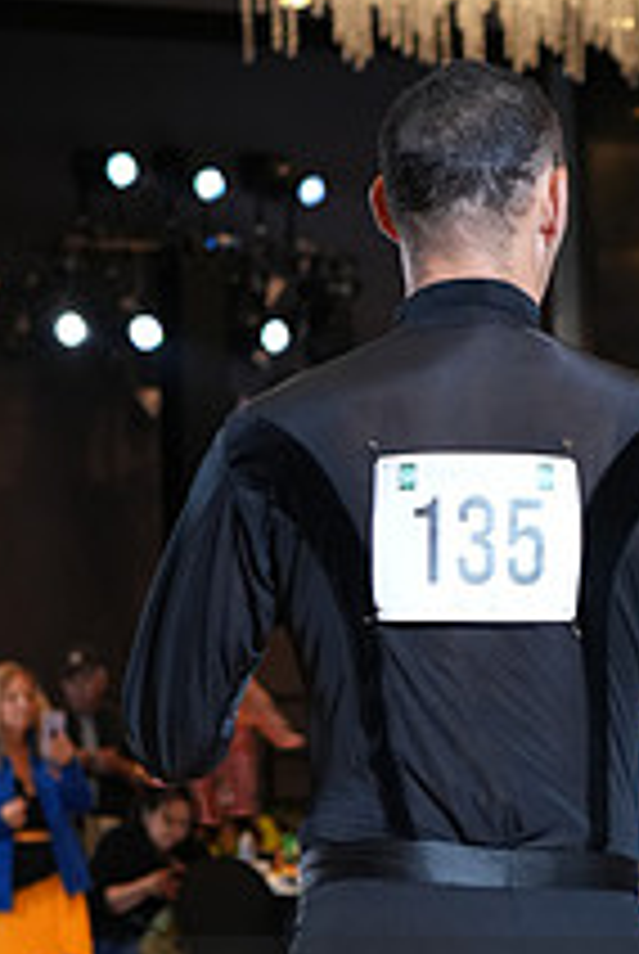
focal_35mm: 172
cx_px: 749
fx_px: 4564
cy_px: 1089
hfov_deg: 7.9
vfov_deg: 11.7
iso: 1000
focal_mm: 63
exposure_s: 1/200
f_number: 4
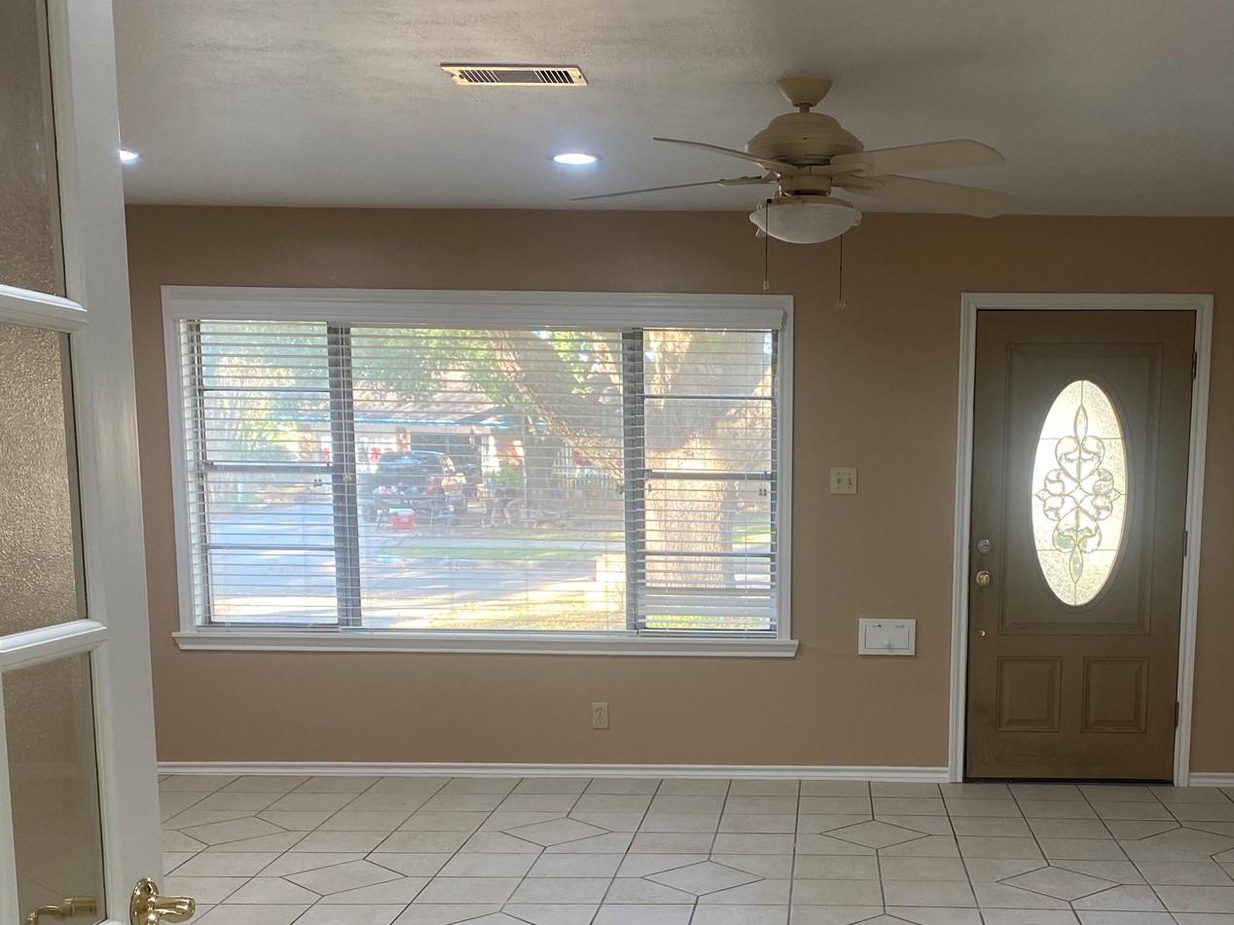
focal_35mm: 42
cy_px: 694
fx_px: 1497
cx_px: 825
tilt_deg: -9.6
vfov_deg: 33.7
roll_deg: -1.2
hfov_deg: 44.1
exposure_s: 1/60
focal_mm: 4.25
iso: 64
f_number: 1.8
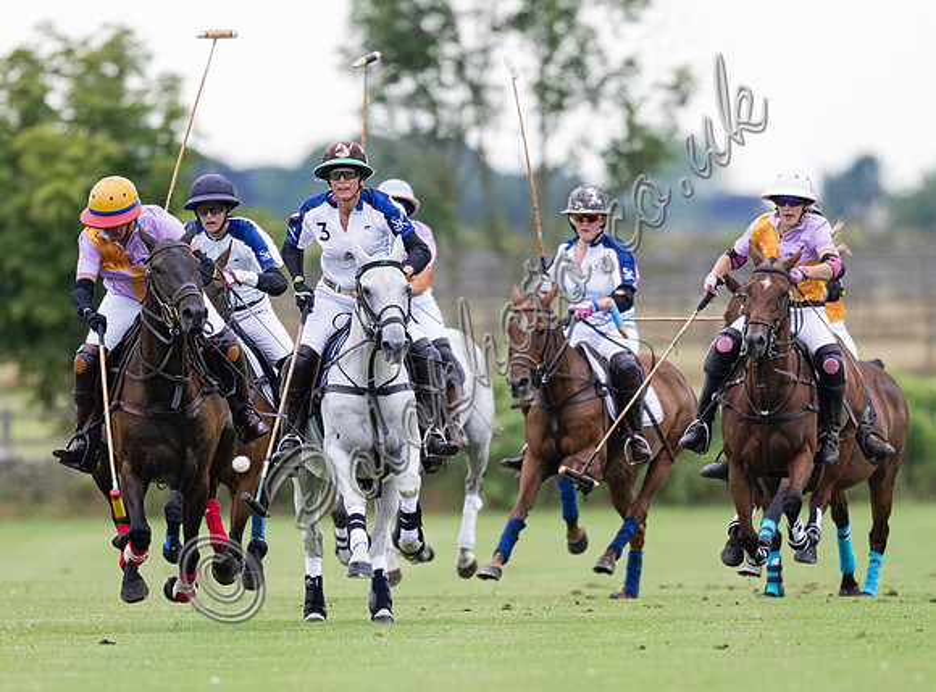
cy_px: 569
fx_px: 29536
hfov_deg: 1.8
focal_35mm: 1098
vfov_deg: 1.3
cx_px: 331
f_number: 4
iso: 800
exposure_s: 1/1000
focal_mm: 500
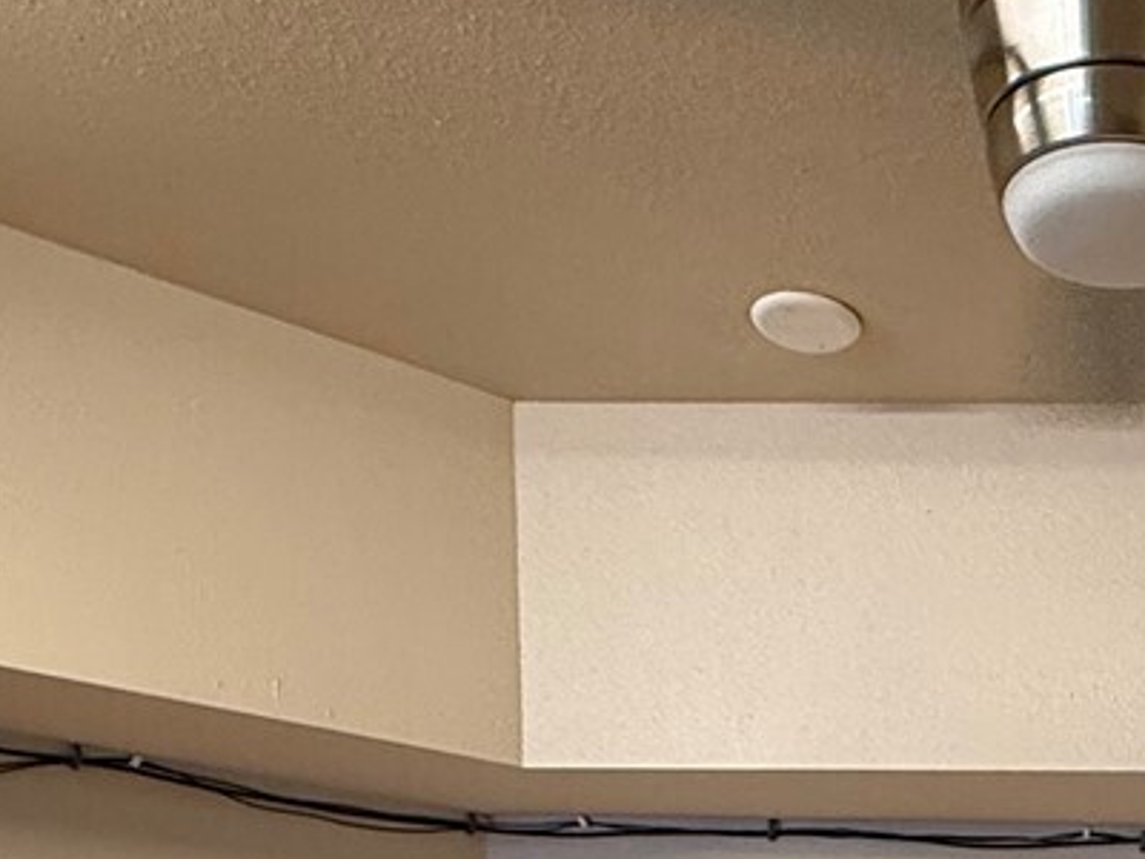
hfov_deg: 31.4
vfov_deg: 21.6
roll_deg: -0.6
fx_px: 1852
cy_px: 1311
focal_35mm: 56
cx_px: 1179
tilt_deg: -2.9
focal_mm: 2.22
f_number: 2.2
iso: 200
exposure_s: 1/60
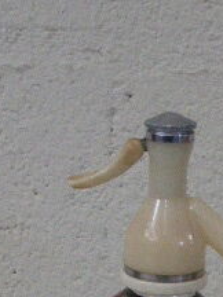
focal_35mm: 136
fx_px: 1168
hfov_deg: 10.9
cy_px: 330
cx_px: 96
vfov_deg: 14.2
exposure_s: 1/125
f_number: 4.1
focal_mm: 7.9
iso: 500
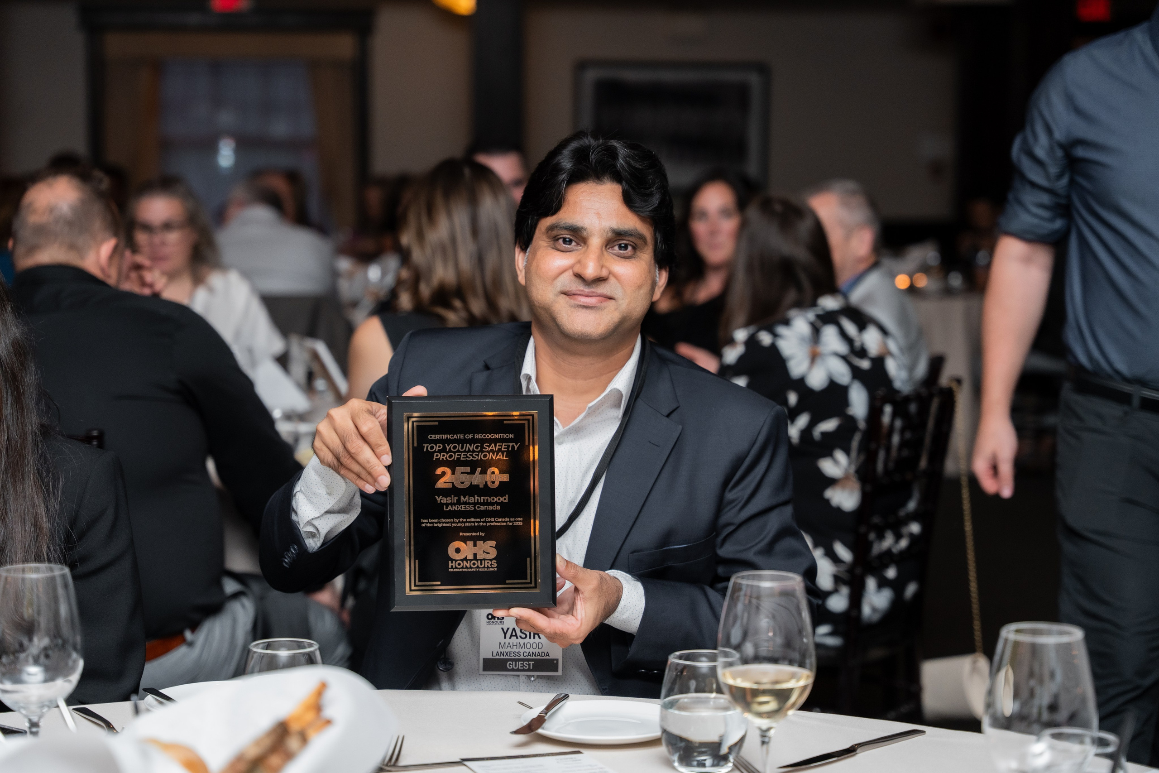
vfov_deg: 19.0
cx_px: 580
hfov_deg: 28.2
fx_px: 2305
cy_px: 386
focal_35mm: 72
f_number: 2.8
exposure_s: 1/200
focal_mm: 70
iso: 1250
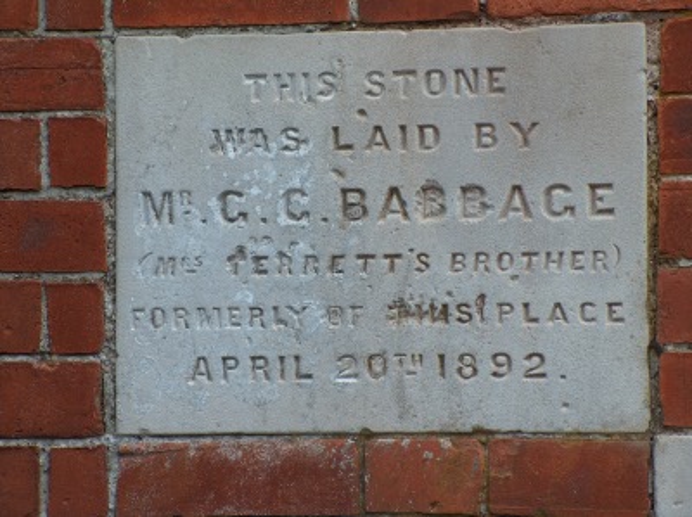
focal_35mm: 218
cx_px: 346
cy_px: 258
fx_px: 4353
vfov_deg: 6.8
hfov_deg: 9.1
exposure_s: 1/288
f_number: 5.09
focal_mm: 44.63
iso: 100
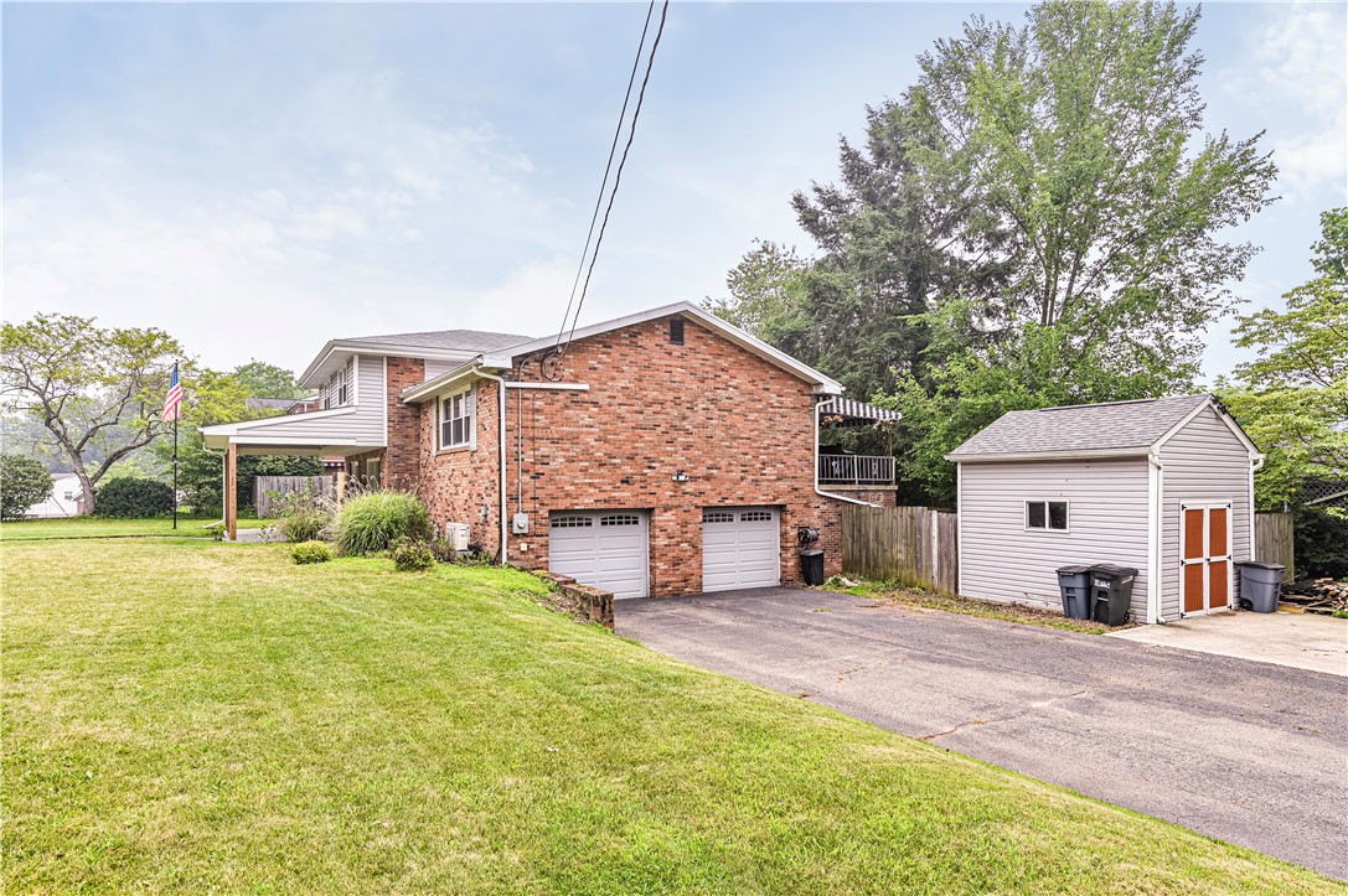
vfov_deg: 61.9
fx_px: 748
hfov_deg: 84.0
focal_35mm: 20
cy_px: 448
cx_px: 674
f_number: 8
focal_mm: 20
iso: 100
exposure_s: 1/100
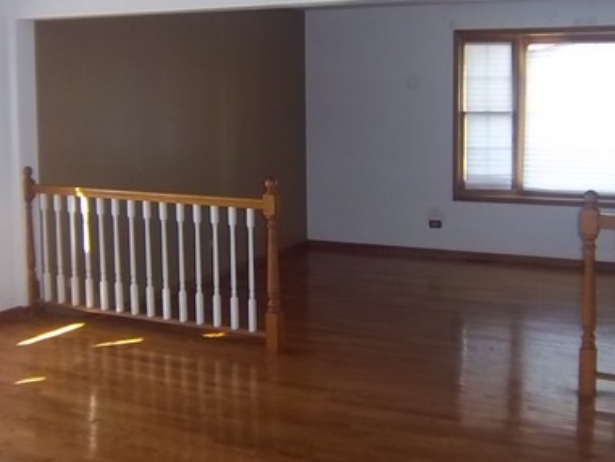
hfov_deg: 40.4
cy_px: 155
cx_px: 337
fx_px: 835
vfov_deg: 30.7
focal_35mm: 47
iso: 160
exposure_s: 1/80
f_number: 3.5
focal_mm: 5.05
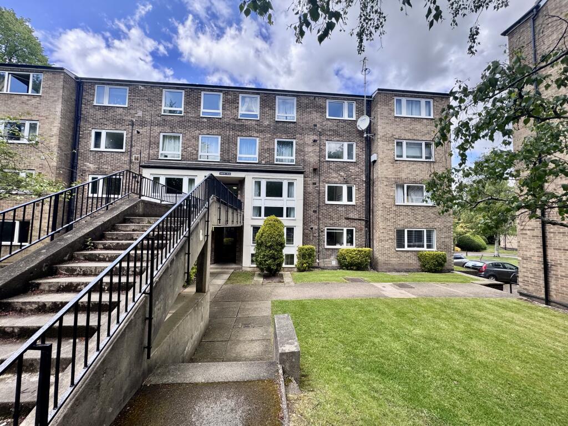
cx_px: 284
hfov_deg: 102.1
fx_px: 230
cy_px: 213
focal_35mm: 14
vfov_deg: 85.7
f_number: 2.2
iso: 40
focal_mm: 2.22
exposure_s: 1/412
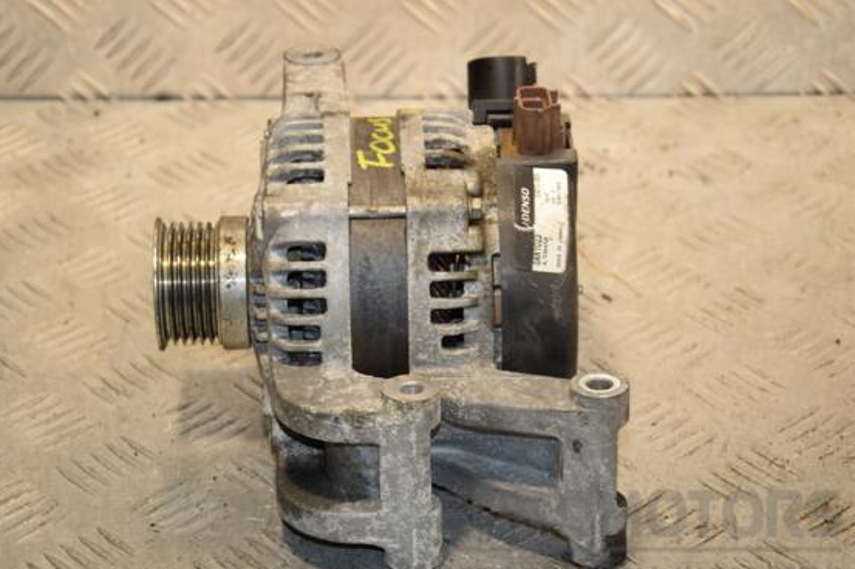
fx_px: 2706
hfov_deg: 18.0
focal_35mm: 114
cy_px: 308
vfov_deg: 12.0
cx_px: 408
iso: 800
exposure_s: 1/200
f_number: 7.1
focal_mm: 70
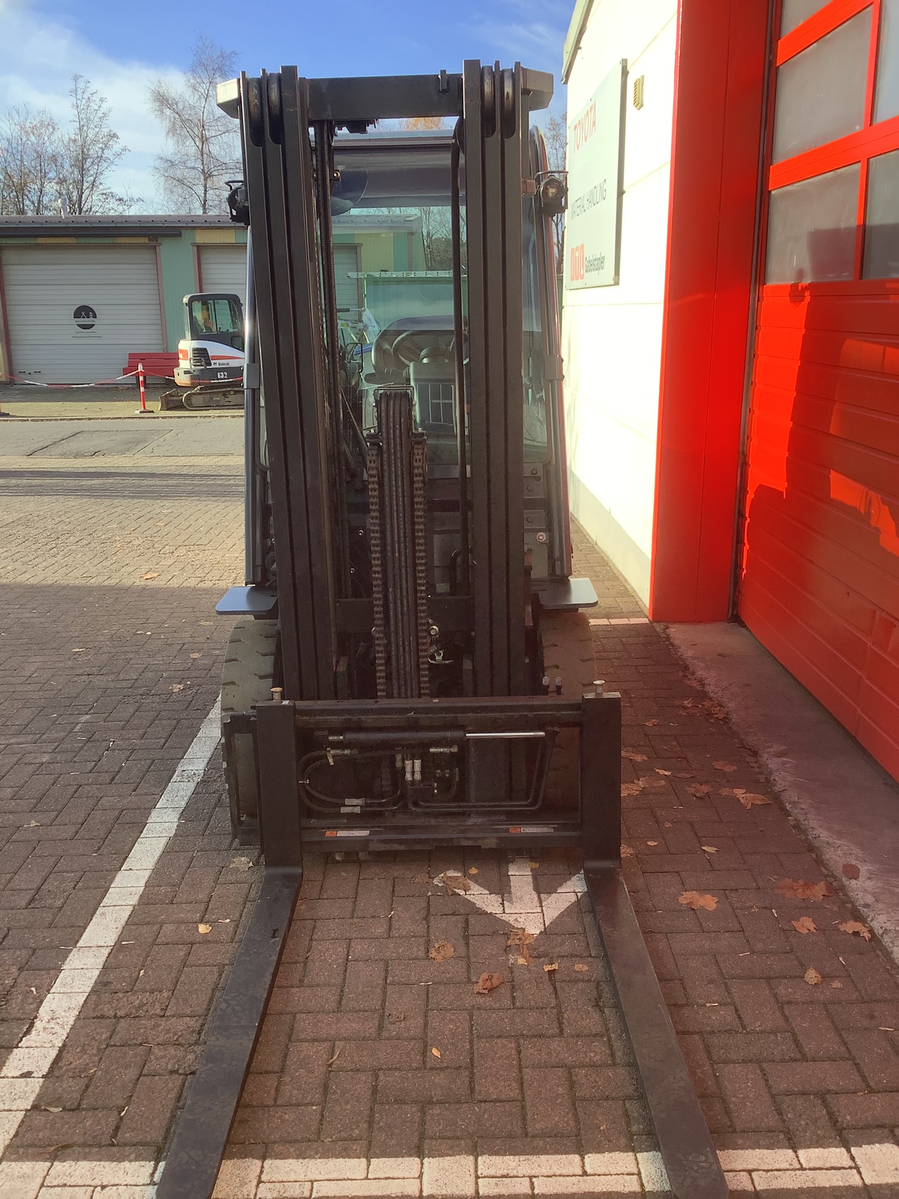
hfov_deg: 45.4
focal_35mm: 31
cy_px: 600
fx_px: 1073
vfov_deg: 58.4
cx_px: 450
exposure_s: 1/263
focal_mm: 3.3
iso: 25
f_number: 2.4
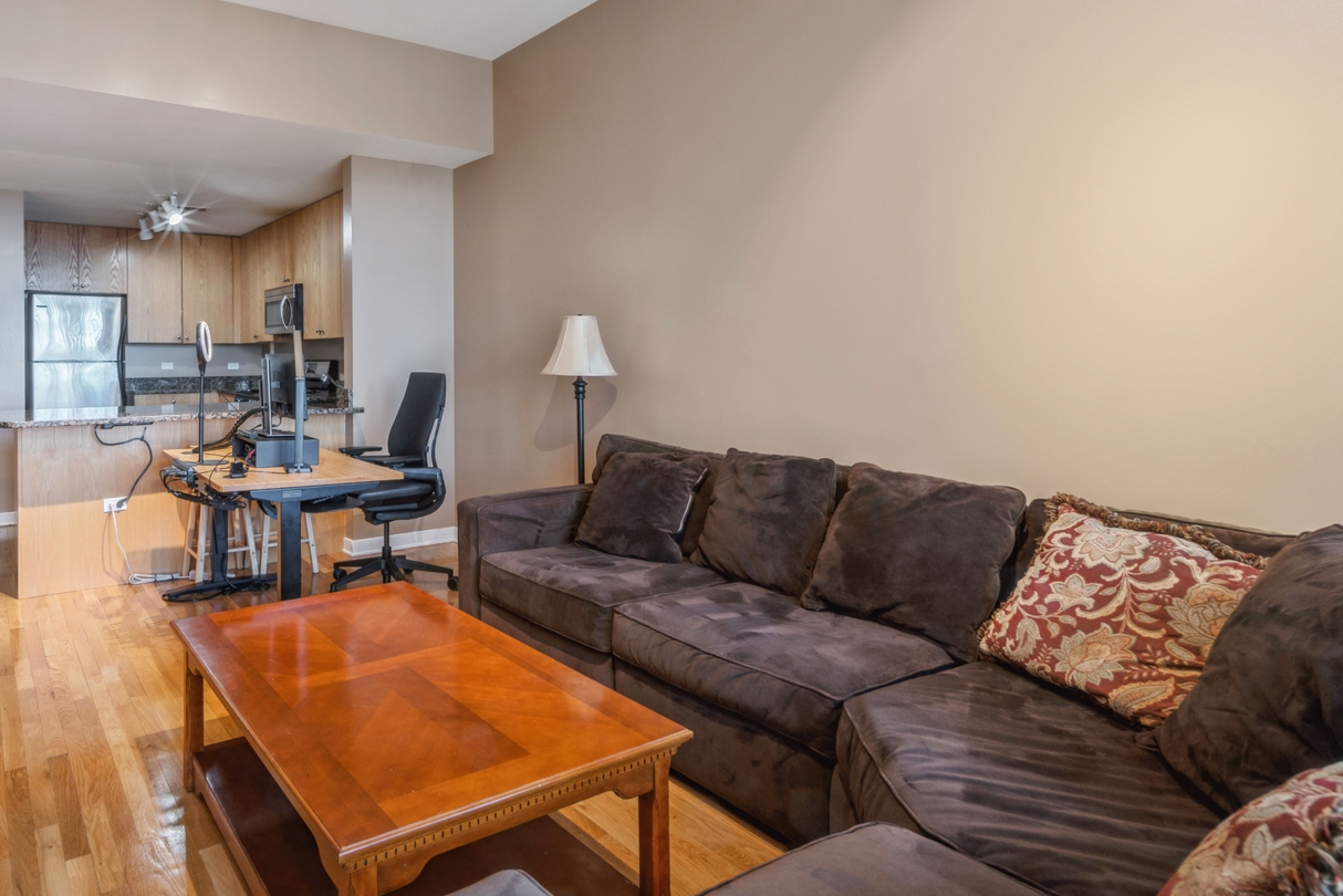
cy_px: 373
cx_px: 464
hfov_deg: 81.5
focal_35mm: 20
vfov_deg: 61.6
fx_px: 746
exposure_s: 1.6
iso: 100
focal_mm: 15
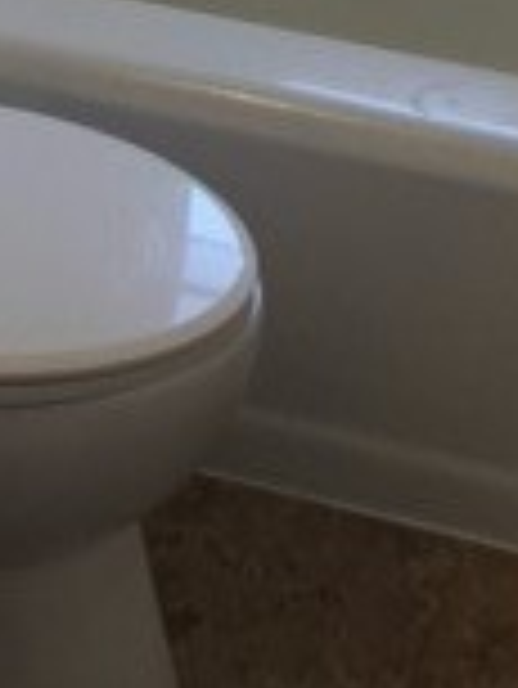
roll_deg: -0.2
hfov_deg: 12.7
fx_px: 2331
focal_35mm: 117
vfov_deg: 14.9
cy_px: -513
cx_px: 243
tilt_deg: -14.1
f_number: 1.8
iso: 50
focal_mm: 3.99
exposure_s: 1/120
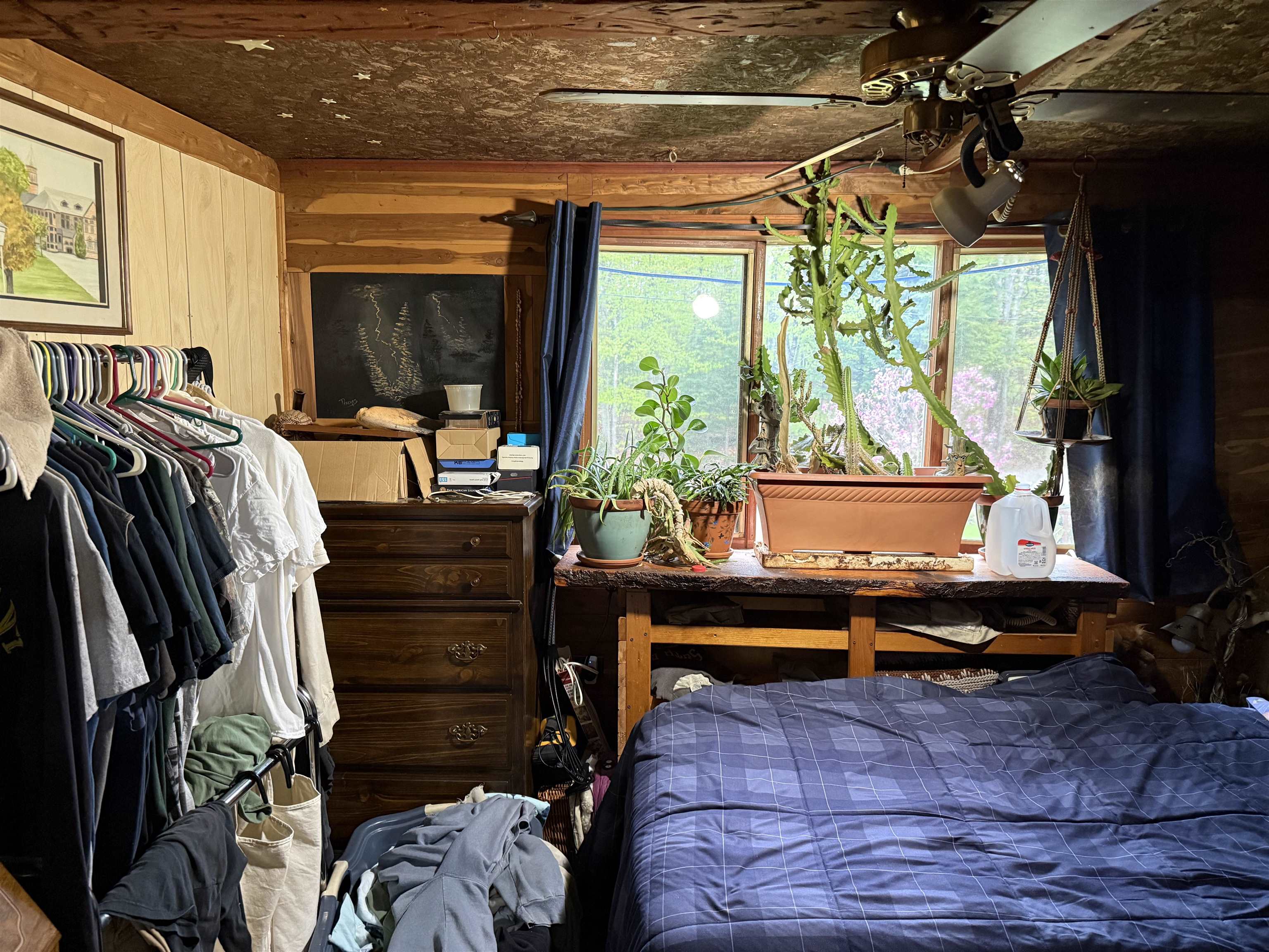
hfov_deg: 71.6
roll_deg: -1.0
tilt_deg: -6.9
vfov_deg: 56.8
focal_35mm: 24
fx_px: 880
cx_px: 634
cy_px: 476
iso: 640
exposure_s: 1/40
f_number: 1.78
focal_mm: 6.76
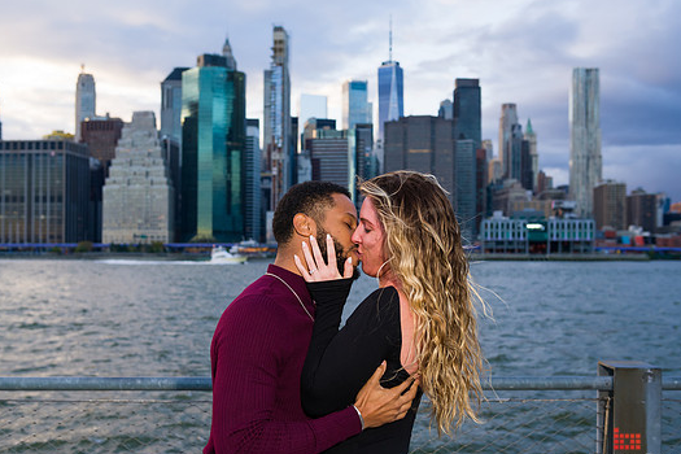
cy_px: 245
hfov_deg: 46.4
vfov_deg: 31.9
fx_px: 794
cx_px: 329
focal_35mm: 42
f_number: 4
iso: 250
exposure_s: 1/200
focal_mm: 38
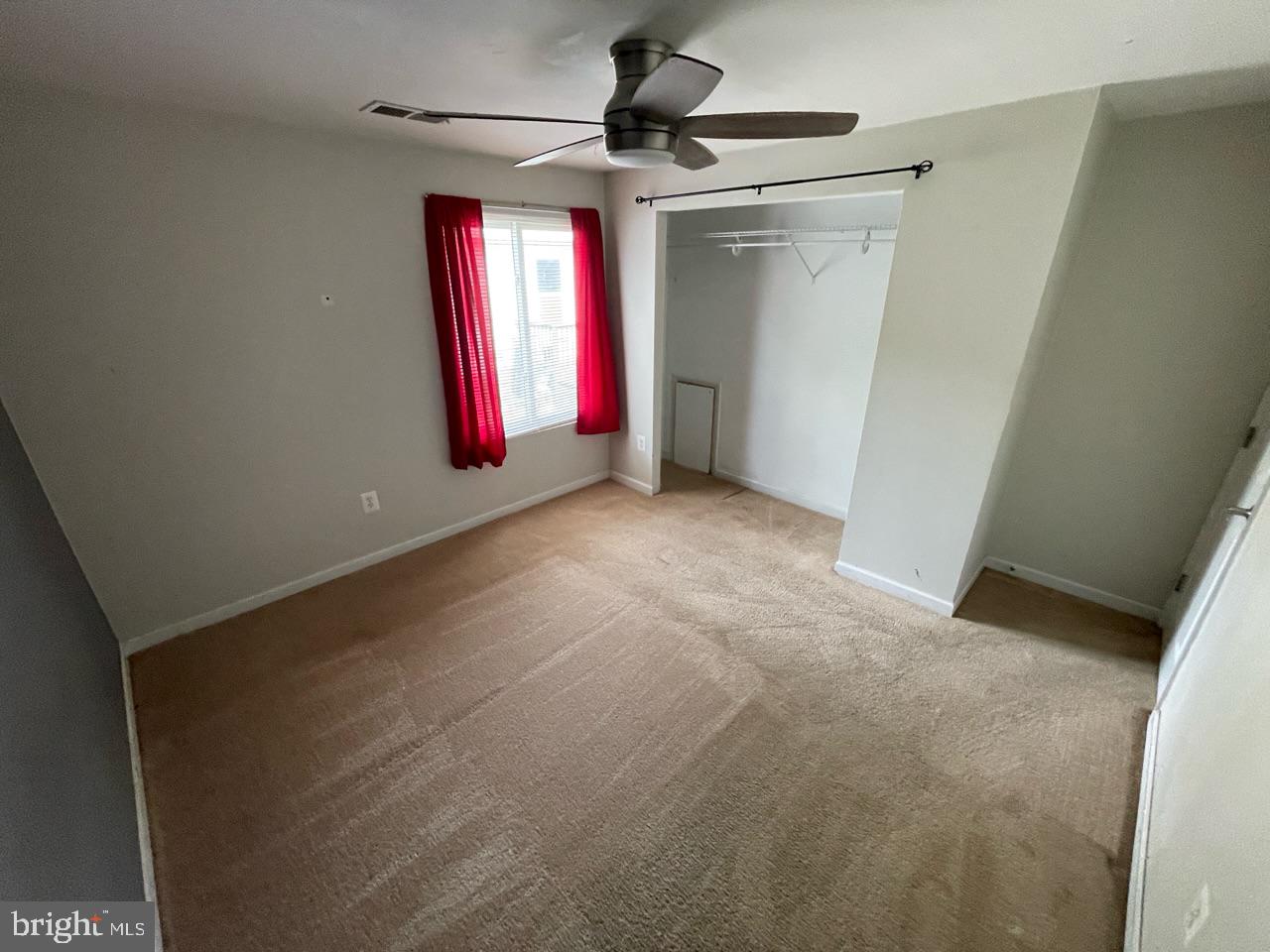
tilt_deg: -23.7
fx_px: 477
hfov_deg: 106.2
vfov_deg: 89.9
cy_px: 476
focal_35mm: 13
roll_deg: +0.1
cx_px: 635
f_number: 2.4
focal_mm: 1.54
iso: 400
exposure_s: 1/60
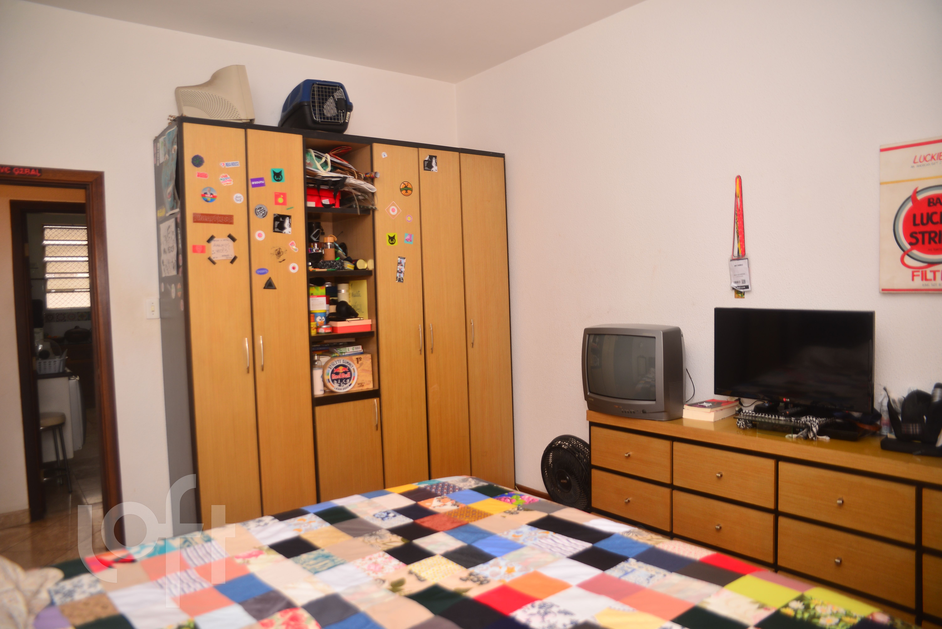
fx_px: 838
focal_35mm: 32
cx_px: 471
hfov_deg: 58.7
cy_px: 314
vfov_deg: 41.1
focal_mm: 32
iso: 200
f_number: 2.8
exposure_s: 1/100
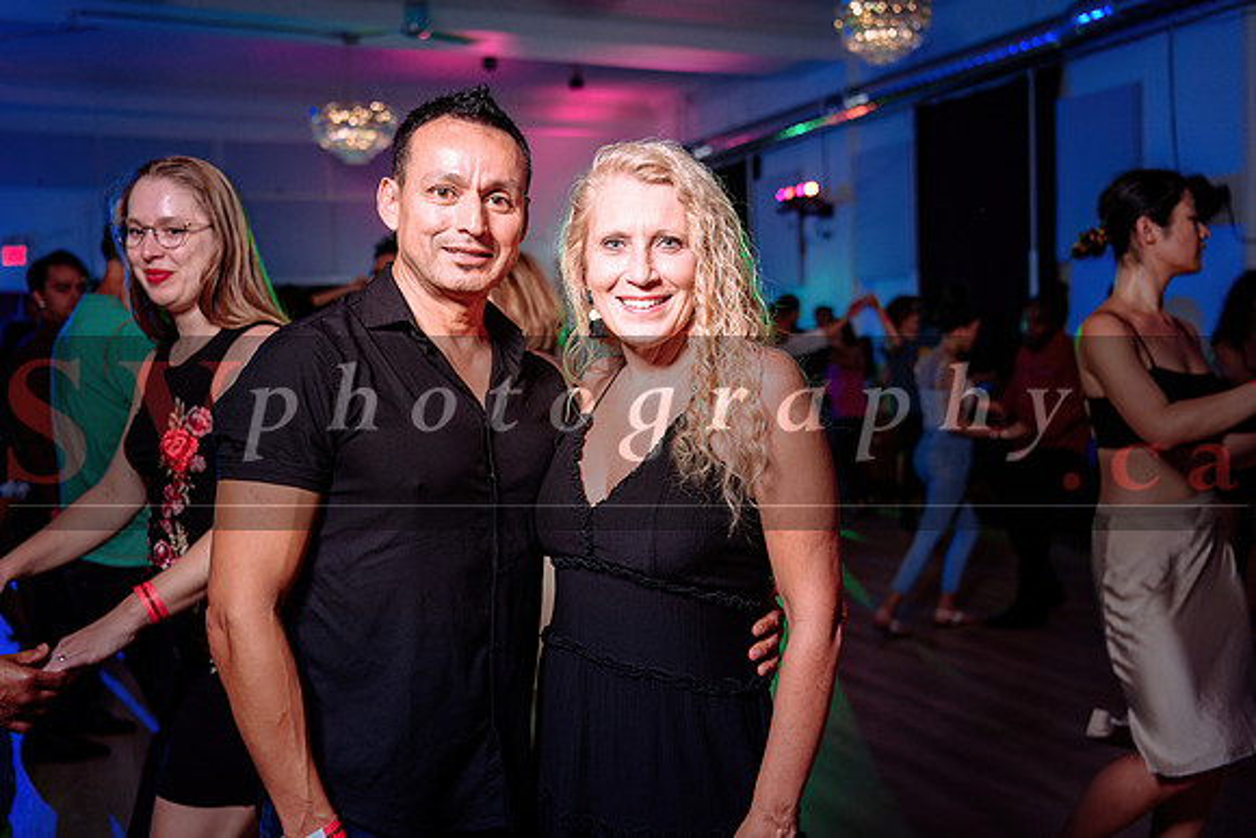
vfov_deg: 36.6
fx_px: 1266
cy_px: 404
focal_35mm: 36
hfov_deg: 52.8
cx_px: 628
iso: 800
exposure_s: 1/50
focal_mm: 35
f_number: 3.2
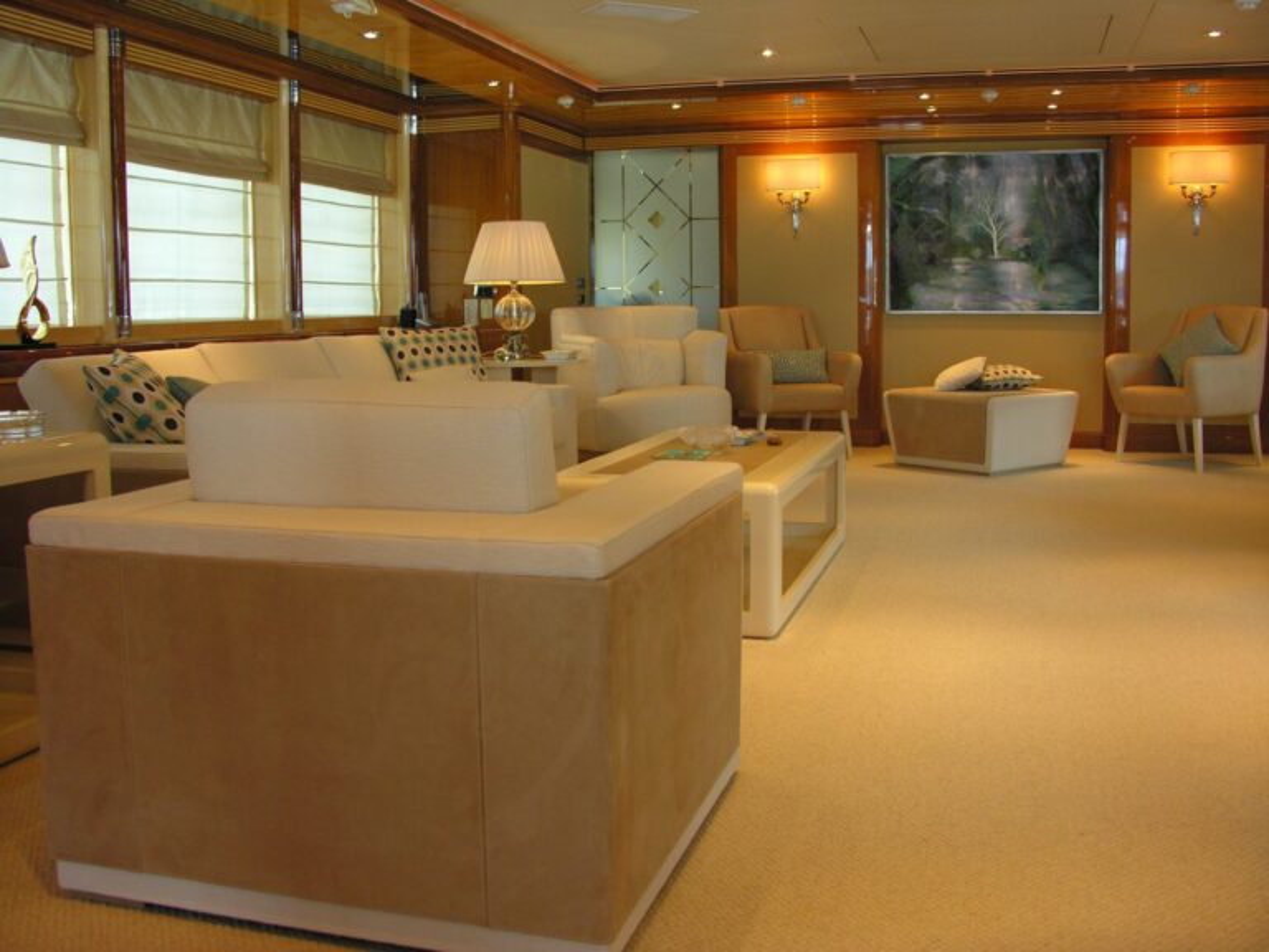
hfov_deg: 52.6
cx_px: 634
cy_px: 476
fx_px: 1283
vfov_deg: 40.7
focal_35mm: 35
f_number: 2.8
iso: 175
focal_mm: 8.9
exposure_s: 1/30.7
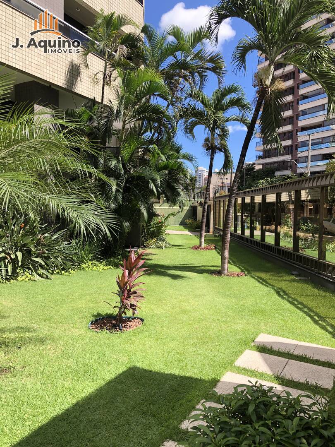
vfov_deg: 63.4
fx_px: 361
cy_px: 224
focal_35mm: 28
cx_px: 168
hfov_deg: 49.7
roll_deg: -0.1
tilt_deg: -1.1
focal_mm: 4
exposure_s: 1/842
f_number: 1.8
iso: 20
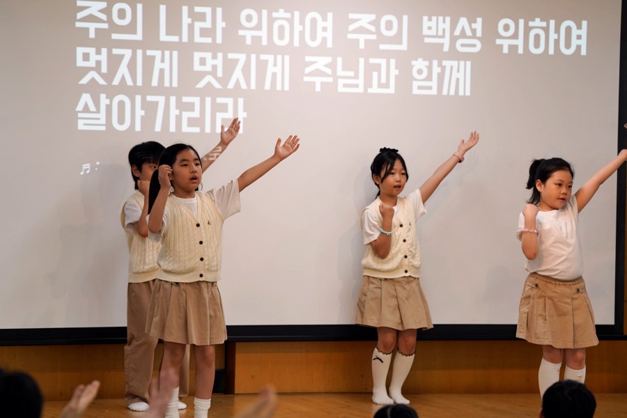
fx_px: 2543
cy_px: 209
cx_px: 314
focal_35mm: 146
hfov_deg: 14.1
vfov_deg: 9.4
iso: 400
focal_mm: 146
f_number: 4
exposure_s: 1/160
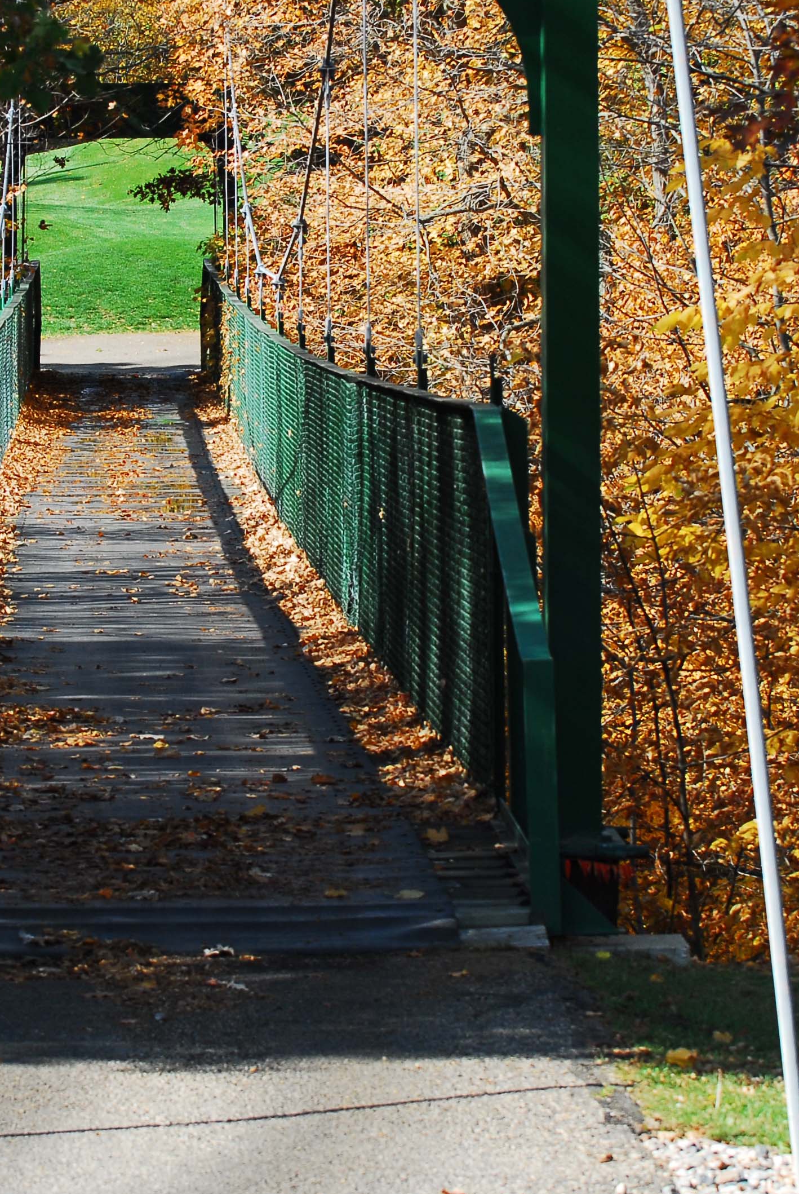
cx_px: 203
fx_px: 6373
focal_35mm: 192
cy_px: 399
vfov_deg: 10.7
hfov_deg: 7.2
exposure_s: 1/250
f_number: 7.1
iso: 200
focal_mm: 70
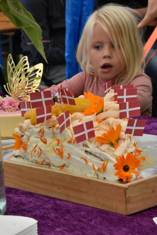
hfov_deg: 9.6
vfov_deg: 14.4
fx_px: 932
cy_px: 118
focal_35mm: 142
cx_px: 78
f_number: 20
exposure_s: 1/200
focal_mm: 95
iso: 2800
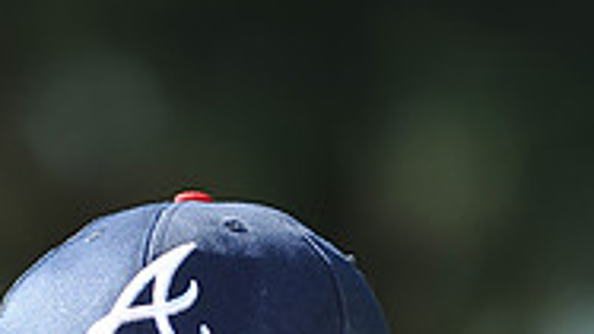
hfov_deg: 3.3
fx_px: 10249
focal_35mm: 651
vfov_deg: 1.9
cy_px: 690
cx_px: 280
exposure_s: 1/800
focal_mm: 200
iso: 200
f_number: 4
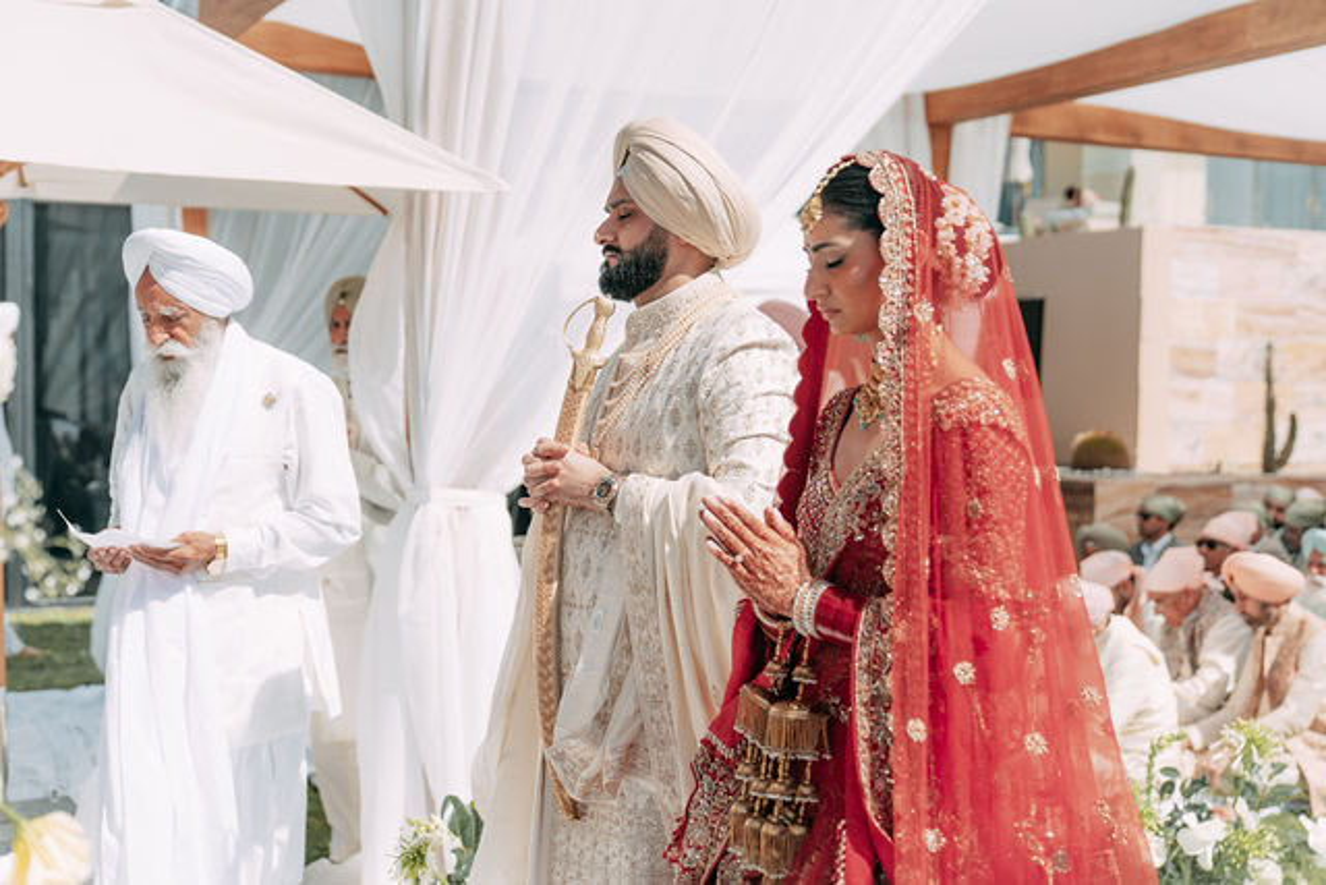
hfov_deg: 40.4
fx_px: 1804
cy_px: 443
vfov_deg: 27.6
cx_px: 679
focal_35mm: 49
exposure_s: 1/3200
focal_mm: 47
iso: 125
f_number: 2.8
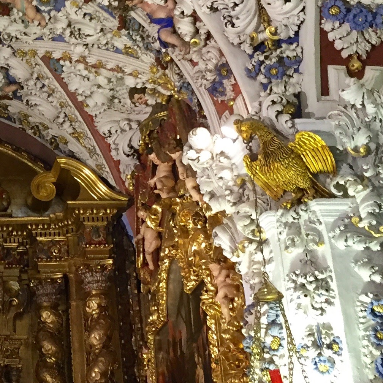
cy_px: 165
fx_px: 1039
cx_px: -71
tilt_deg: +22.5
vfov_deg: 20.9
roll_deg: -0.3
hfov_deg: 19.7
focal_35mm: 83
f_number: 2.2
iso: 160
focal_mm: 4.15
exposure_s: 1/33
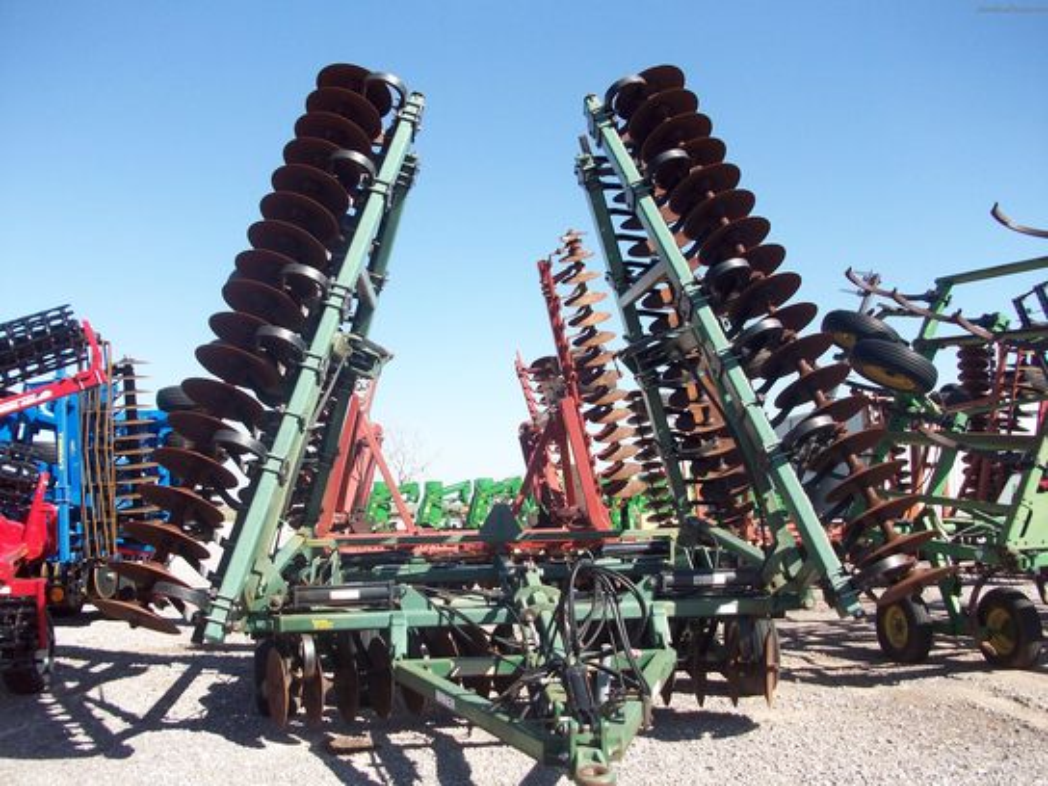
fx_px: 1029
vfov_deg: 41.8
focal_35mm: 34
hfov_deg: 54.0
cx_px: 524
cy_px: 393
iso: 64
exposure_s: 1/656
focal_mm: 5.7
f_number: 2.8
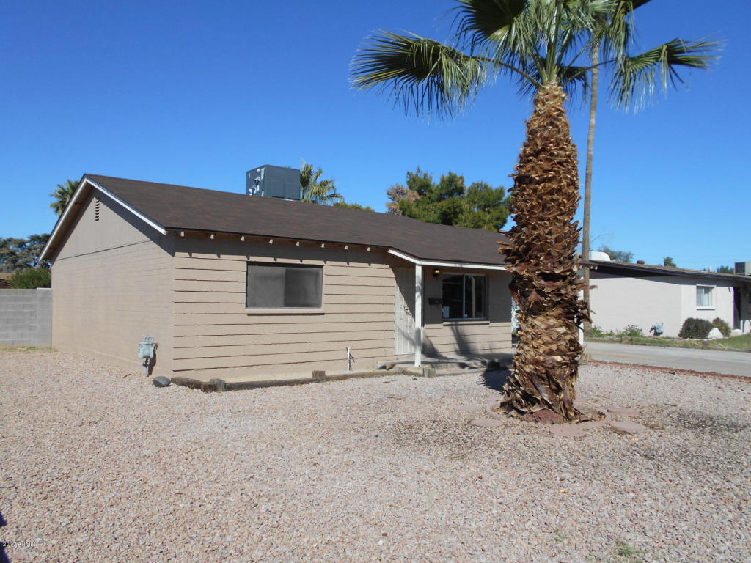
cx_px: 376
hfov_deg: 67.3
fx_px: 564
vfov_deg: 53.1
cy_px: 282
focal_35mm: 26
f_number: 3.2
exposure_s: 1/1600
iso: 80
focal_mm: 4.6
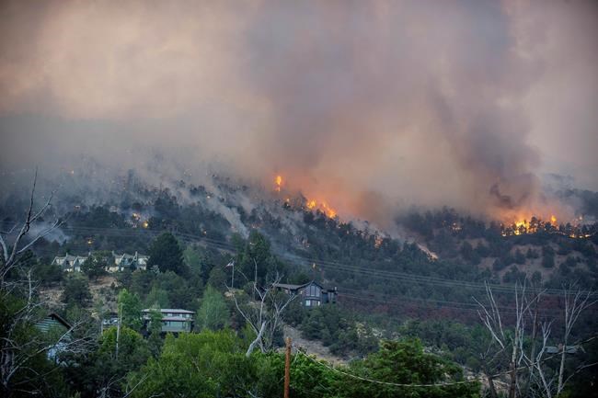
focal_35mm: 98
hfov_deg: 20.8
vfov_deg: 14.0
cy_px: 199
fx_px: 1627
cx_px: 299
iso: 640
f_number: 2.8
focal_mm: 98
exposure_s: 1/60
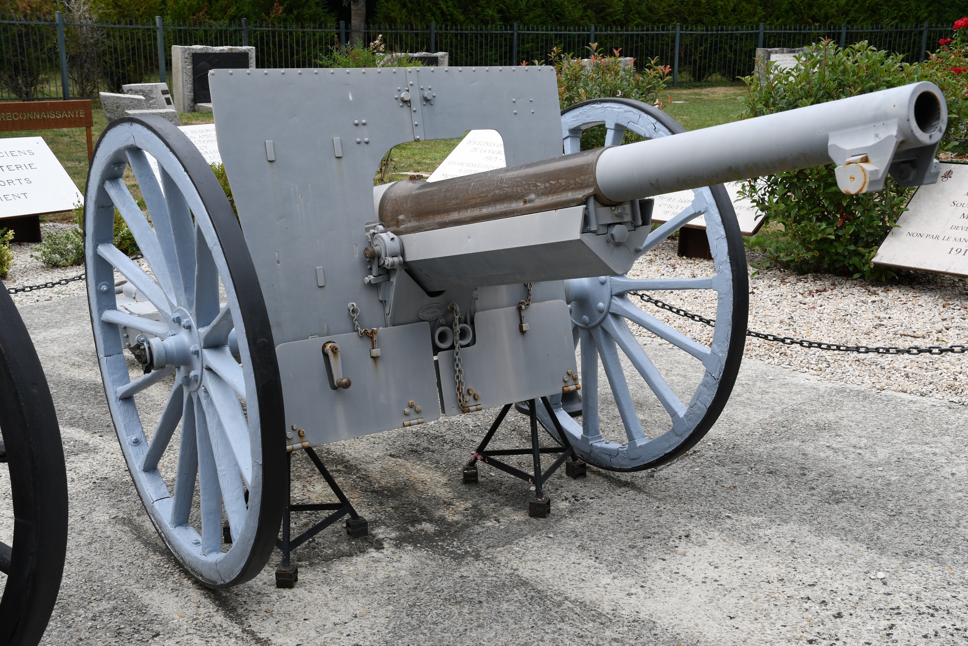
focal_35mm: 45
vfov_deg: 29.9
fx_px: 1210
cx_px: 484
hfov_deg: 43.6
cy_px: 323
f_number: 7.1
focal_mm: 30
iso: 125
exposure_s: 1/200
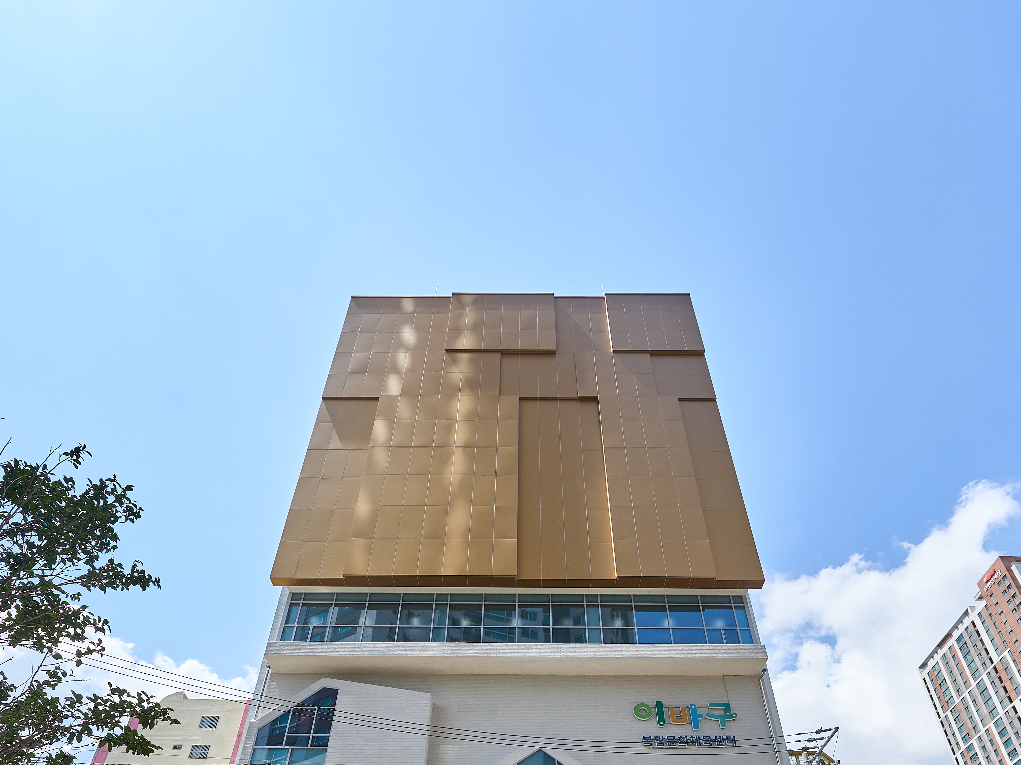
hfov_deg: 76.4
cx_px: 519
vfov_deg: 50.9
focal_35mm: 22
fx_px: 649
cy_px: 741
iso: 100
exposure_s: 1/160
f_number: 8
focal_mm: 10
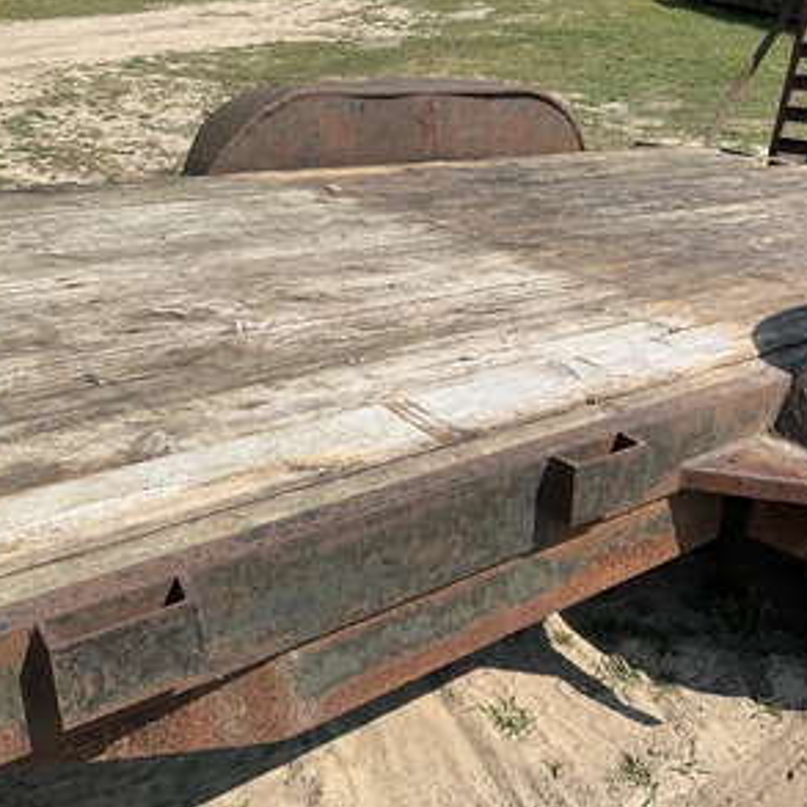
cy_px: 405
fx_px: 923
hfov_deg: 47.2
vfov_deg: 47.2
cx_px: 430
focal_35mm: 35
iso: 25
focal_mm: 3
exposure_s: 1/1848
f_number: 1.8
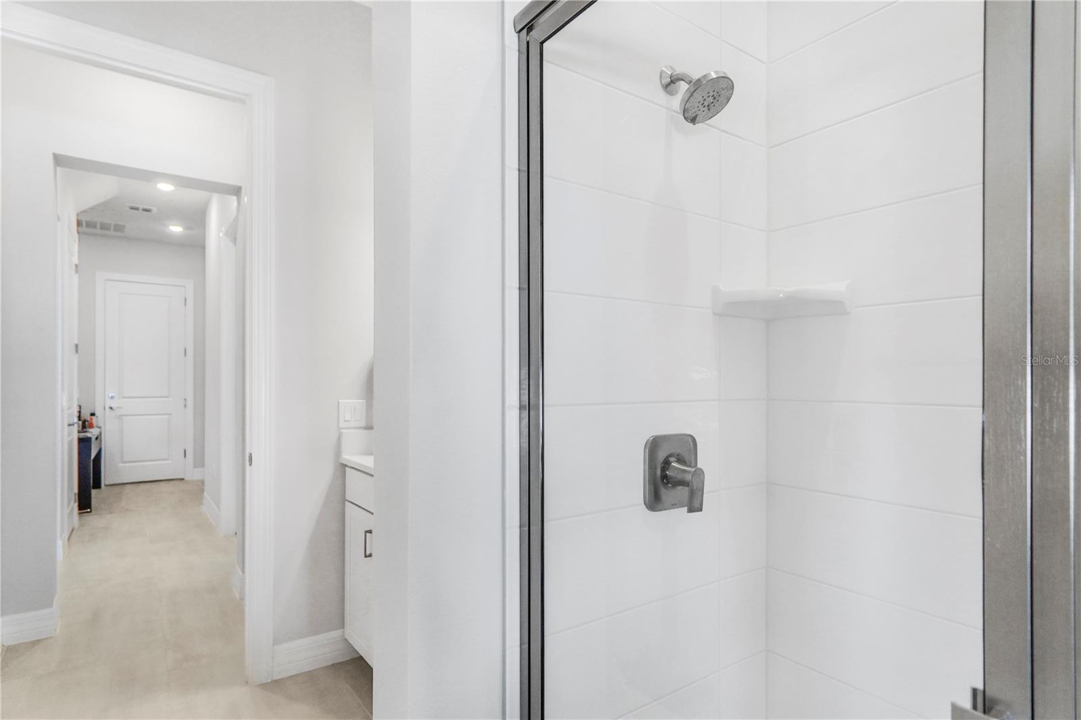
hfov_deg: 90.0
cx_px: 540
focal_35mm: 18
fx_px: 540
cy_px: 360
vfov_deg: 67.4
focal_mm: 12
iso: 640
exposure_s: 1/125
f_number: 4
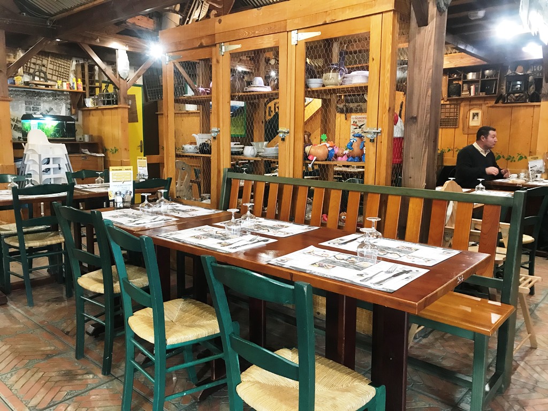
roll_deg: -0.5
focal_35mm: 28
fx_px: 443
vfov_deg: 49.7
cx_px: 274
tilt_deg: -6.9
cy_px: 206
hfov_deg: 63.4
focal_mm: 3.99
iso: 100
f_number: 1.8
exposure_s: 1/17
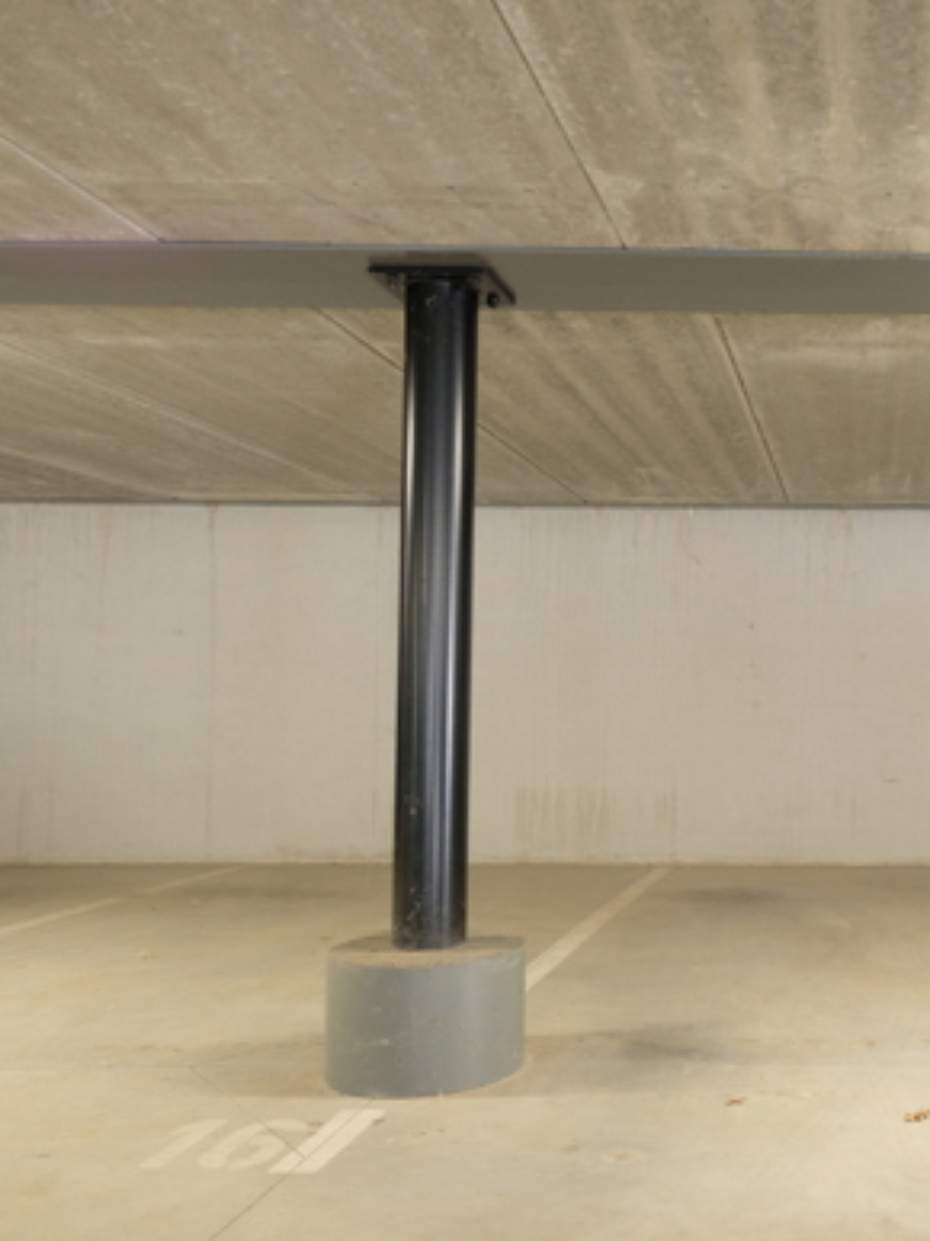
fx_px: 1219
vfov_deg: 54.0
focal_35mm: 34
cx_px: 895
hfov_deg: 37.9
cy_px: 641
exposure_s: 1/17
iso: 800
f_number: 4
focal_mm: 12.6
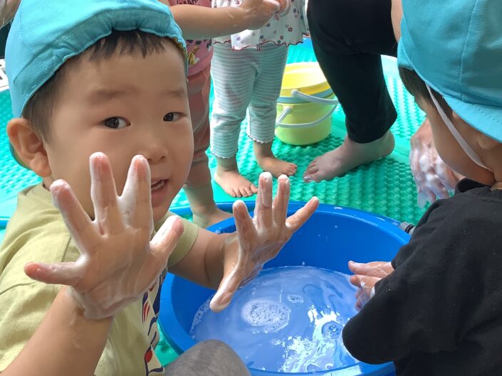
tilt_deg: -30.0
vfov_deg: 32.1
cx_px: 263
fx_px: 653
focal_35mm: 45
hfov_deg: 42.1
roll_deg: +1.0
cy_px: 148
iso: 64
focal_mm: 3.3
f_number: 2.4
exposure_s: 1/60
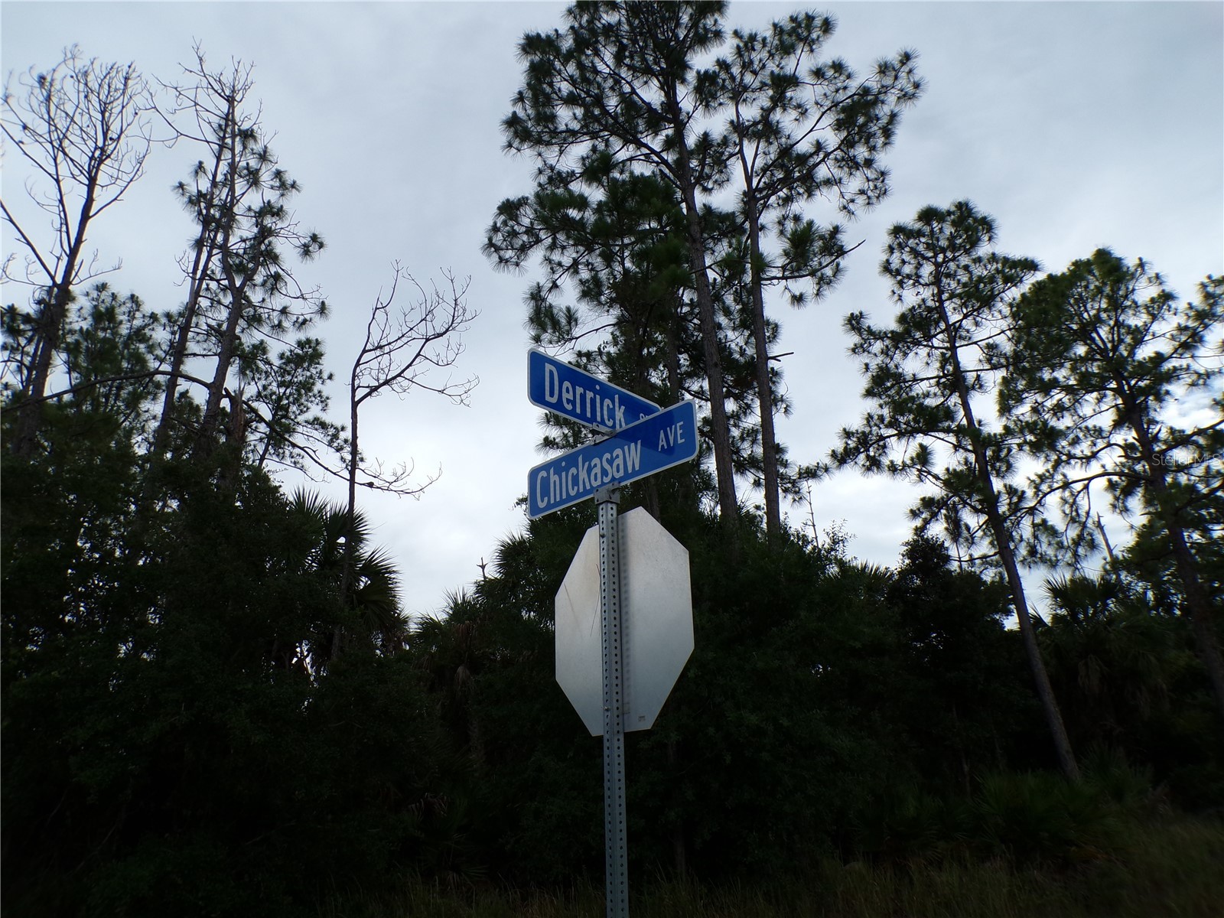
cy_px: 459
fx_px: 849
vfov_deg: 56.8
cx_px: 612
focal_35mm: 24
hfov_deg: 71.6
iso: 100
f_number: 4.4
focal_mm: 4.3
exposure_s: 1/750
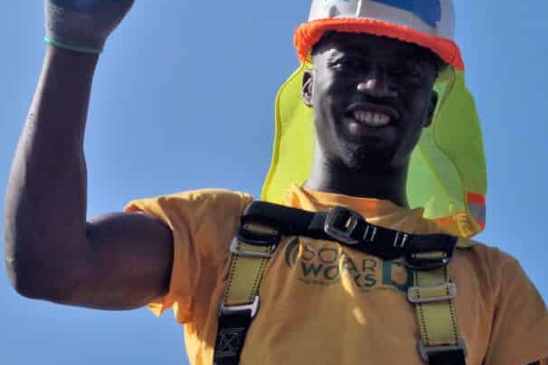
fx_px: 2267
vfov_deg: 9.2
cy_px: 223
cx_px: 362
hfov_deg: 13.8
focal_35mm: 149
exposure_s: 1/1250
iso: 400
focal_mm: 50
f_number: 9
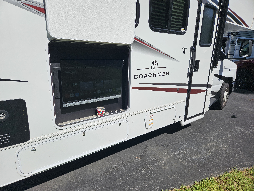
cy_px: 96
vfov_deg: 58.9
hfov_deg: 73.9
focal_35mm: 23
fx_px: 169
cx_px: 127
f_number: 1.8
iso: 25
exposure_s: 1/3559
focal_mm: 5.4
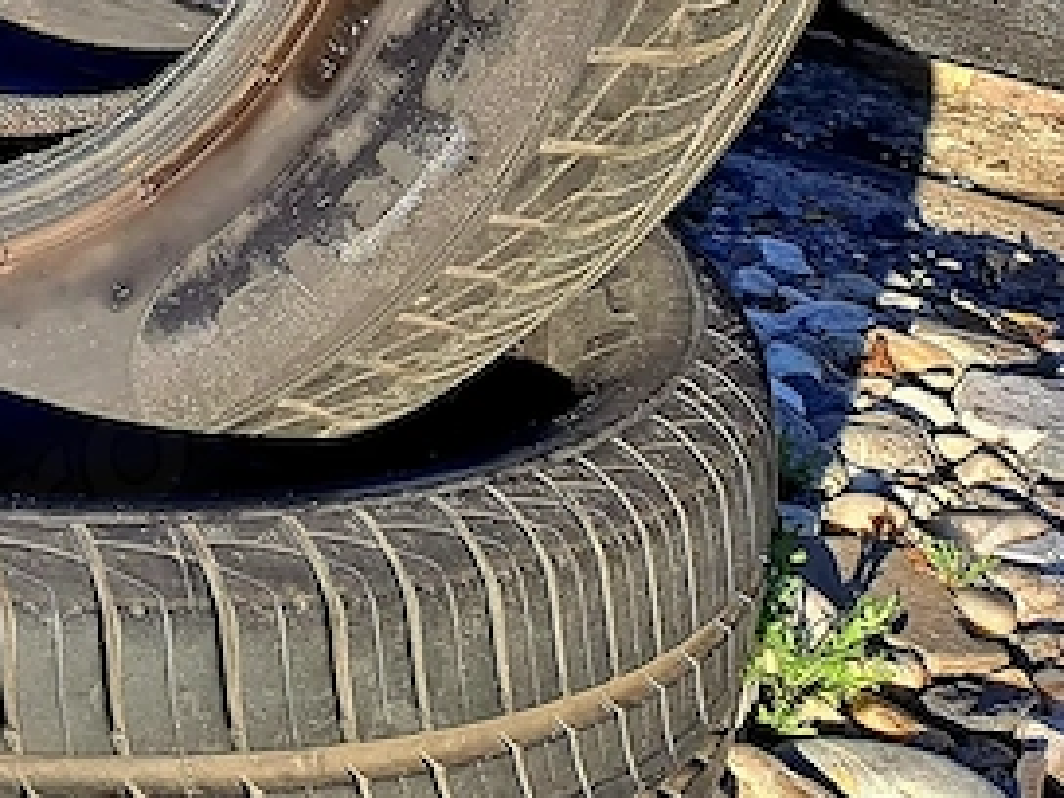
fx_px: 2828
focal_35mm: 92
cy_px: -223
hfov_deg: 18.1
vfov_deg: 15.3
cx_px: -688
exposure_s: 1/417
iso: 32
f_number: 2
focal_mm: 4.6
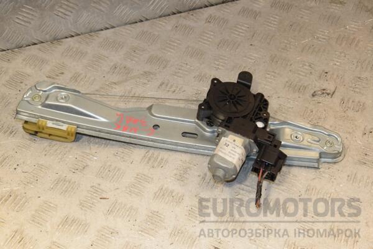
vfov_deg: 28.1
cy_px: 124
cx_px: 186
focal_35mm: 48
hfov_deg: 41.1
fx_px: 497
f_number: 8
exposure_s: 1/200
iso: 800
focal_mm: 32
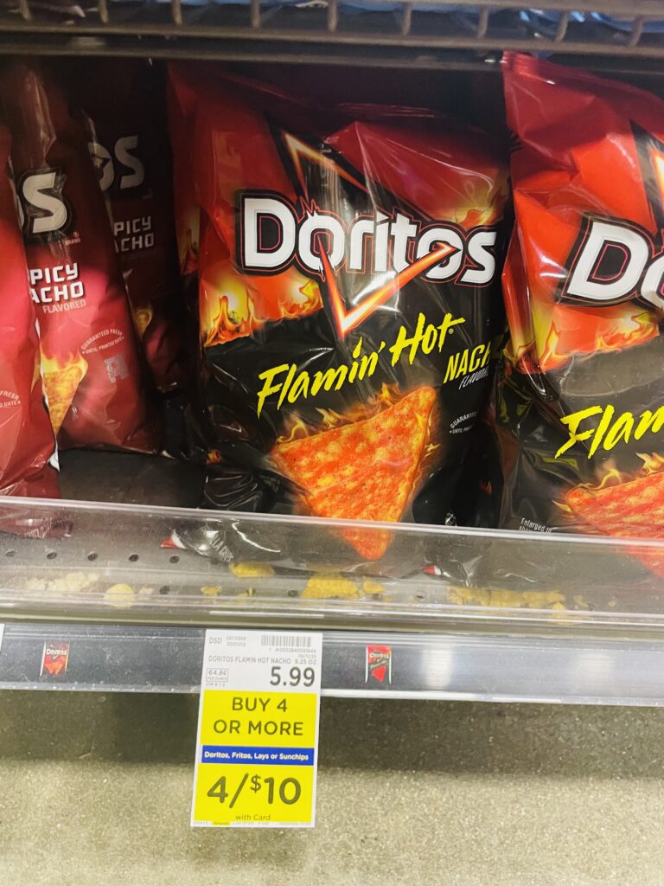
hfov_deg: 53.1
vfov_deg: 67.3
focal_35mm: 26
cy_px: 443
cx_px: 332
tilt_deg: -36.1
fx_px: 665
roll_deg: -2.1
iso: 400
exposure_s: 1/60
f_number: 1.6
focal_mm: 4.2
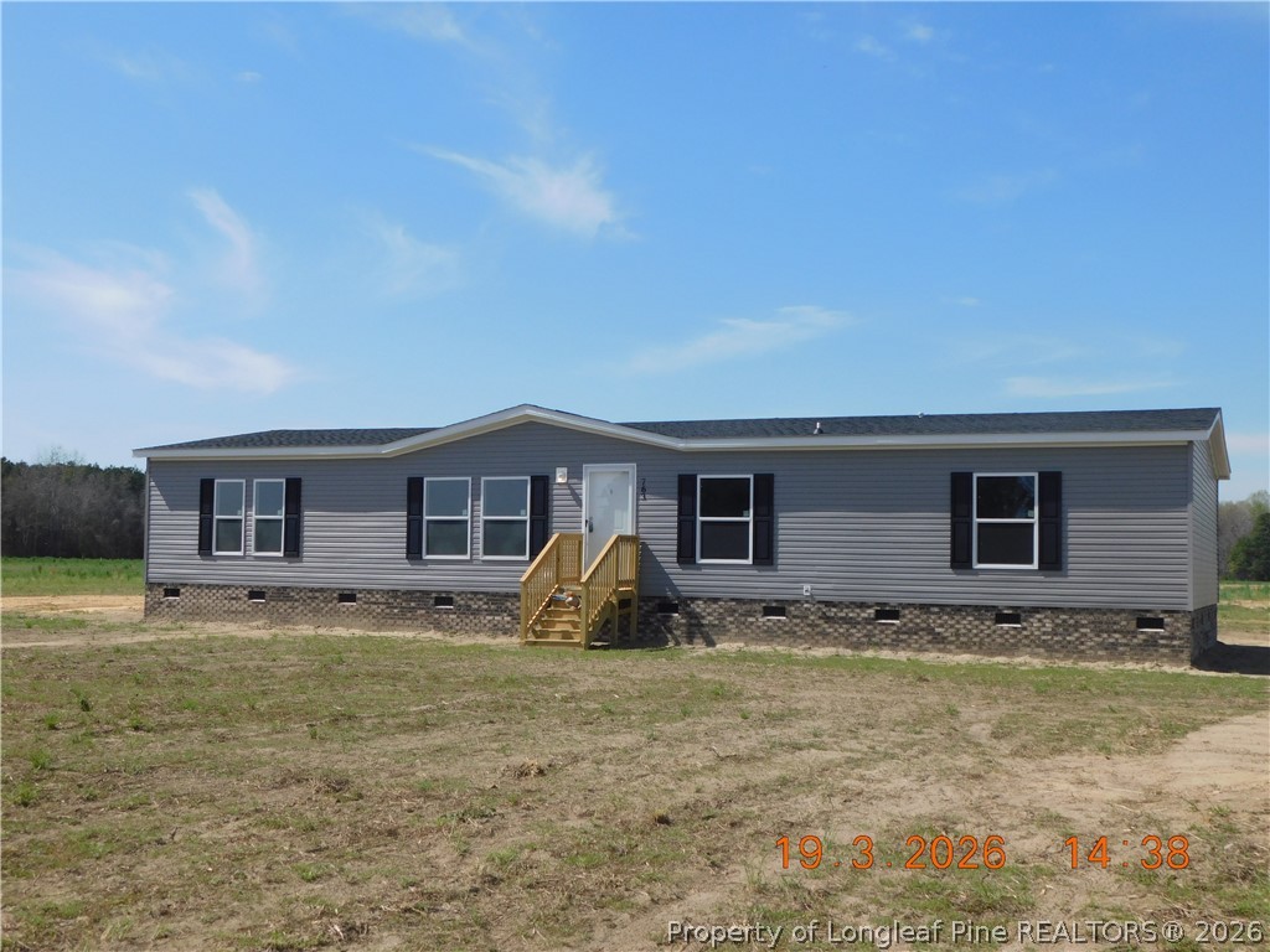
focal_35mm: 40
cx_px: 635
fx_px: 1468
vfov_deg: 36.0
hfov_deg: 46.8
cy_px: 476
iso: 125
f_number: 7.2
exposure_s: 1/400
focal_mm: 7.1
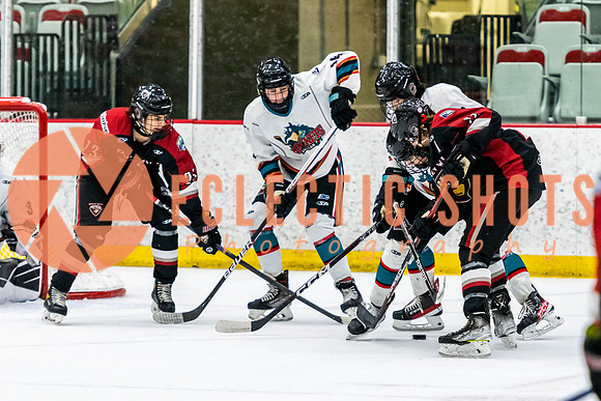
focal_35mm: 270
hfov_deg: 7.6
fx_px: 4504
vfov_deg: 5.1
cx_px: 421
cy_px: 231
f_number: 2.8
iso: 3200
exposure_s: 1/640
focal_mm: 145
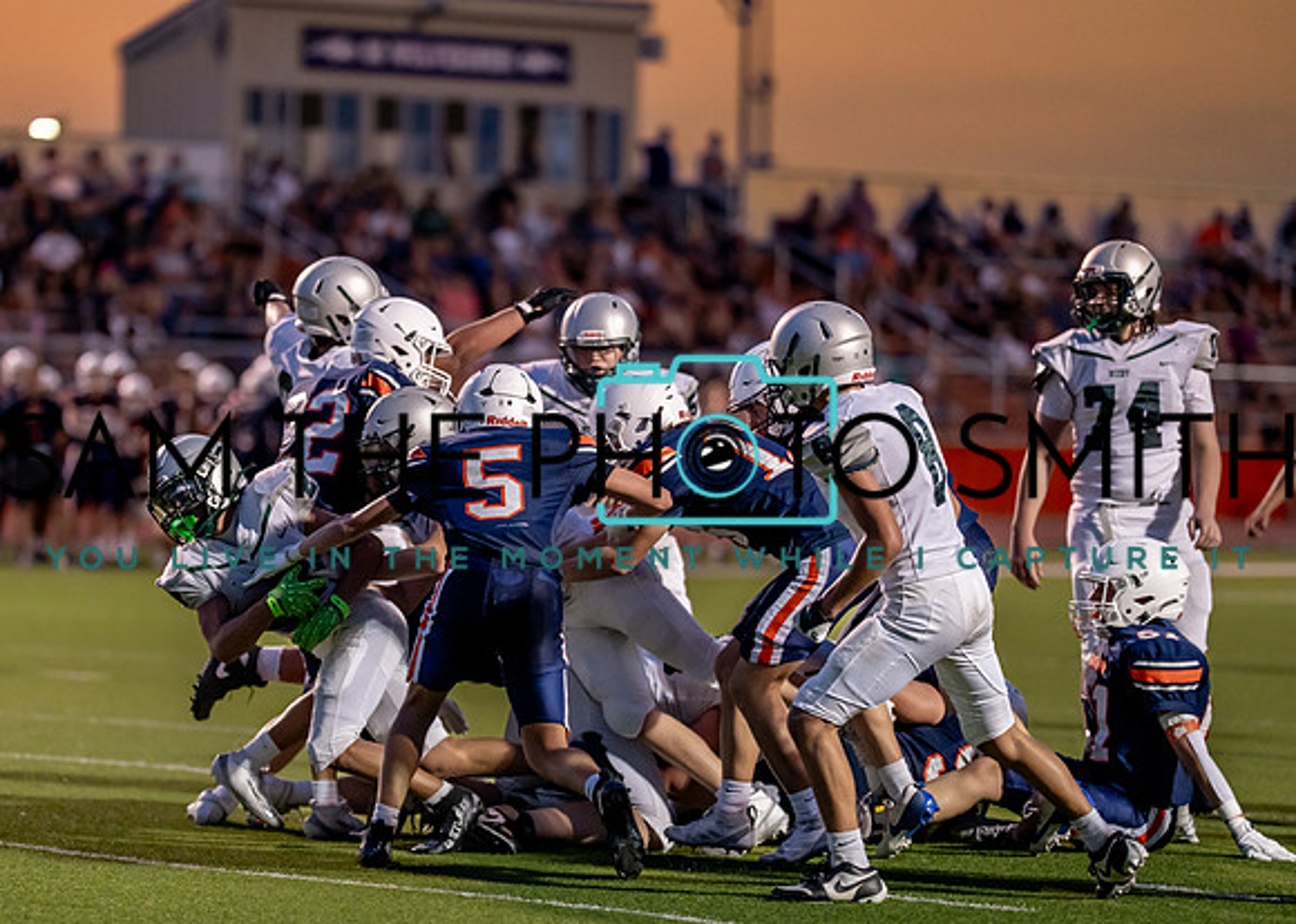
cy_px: 535
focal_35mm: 180
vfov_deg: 8.0
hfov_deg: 11.2
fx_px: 6612
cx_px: 445
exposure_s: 1/1000
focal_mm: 135
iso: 1250
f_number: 1.8
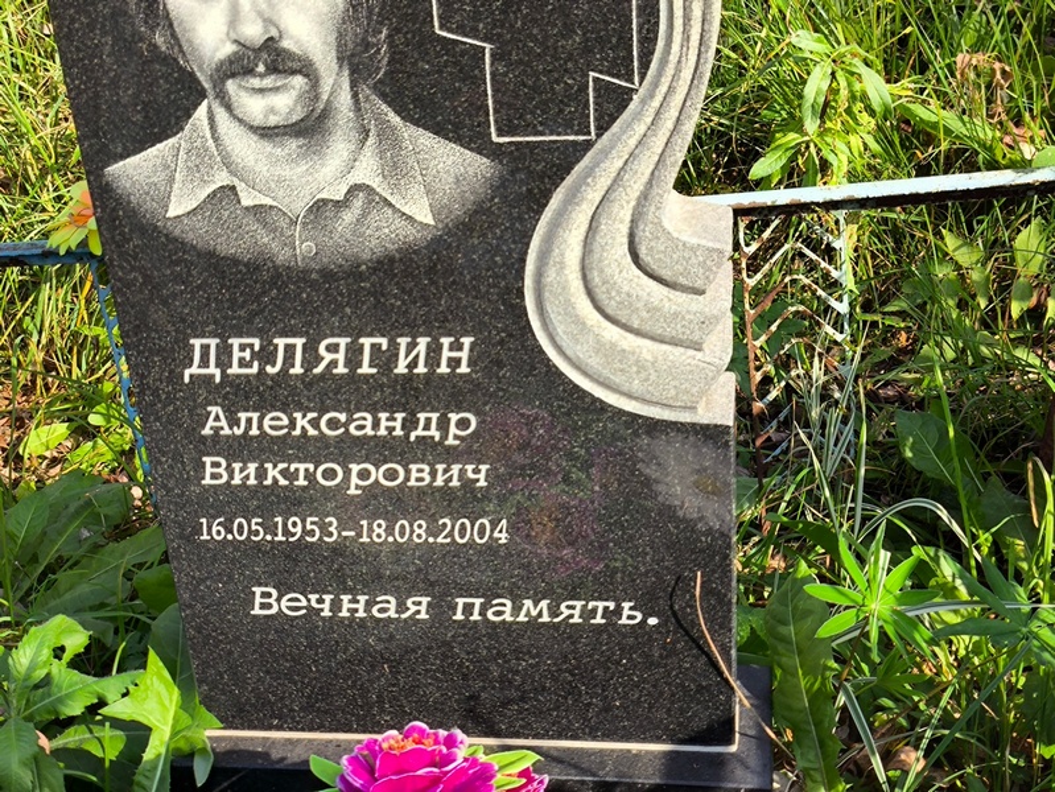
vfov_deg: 29.1
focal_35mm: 50
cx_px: 528
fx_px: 1525
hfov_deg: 38.2
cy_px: 396
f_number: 1.7
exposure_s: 1/432
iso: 50
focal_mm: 4.71
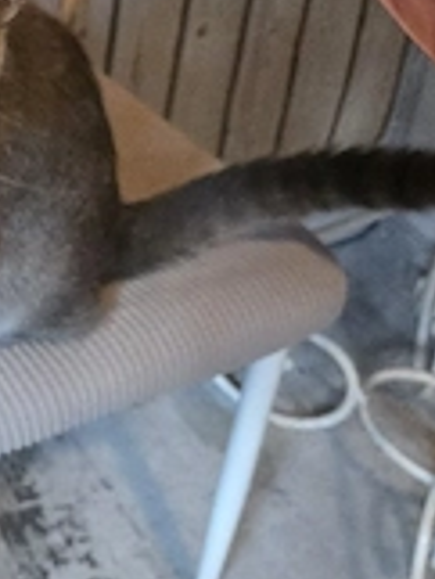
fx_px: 954
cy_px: 129
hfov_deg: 23.5
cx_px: -83
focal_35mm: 57
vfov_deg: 33.0
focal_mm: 5.4
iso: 1600
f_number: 1.8
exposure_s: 1/101
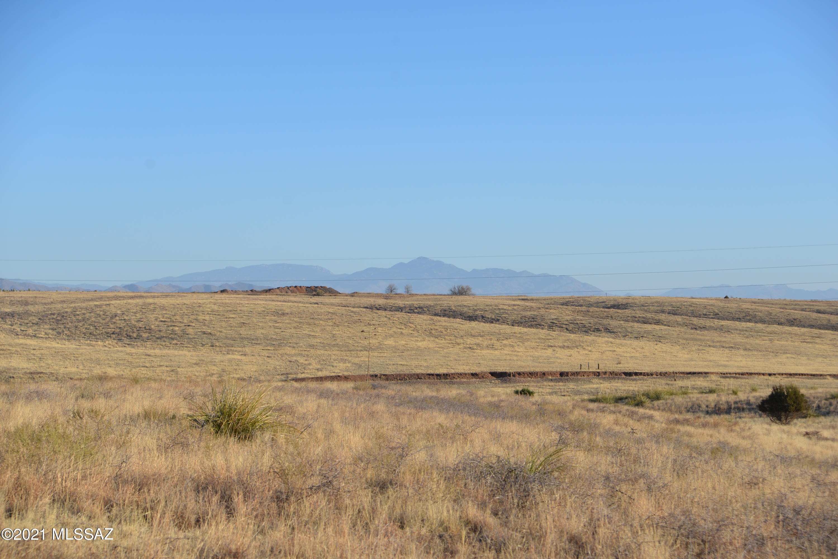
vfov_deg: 16.1
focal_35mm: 85
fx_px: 1979
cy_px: 280
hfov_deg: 23.9
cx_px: 419
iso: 200
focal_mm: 85
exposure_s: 1/800
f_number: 7.1
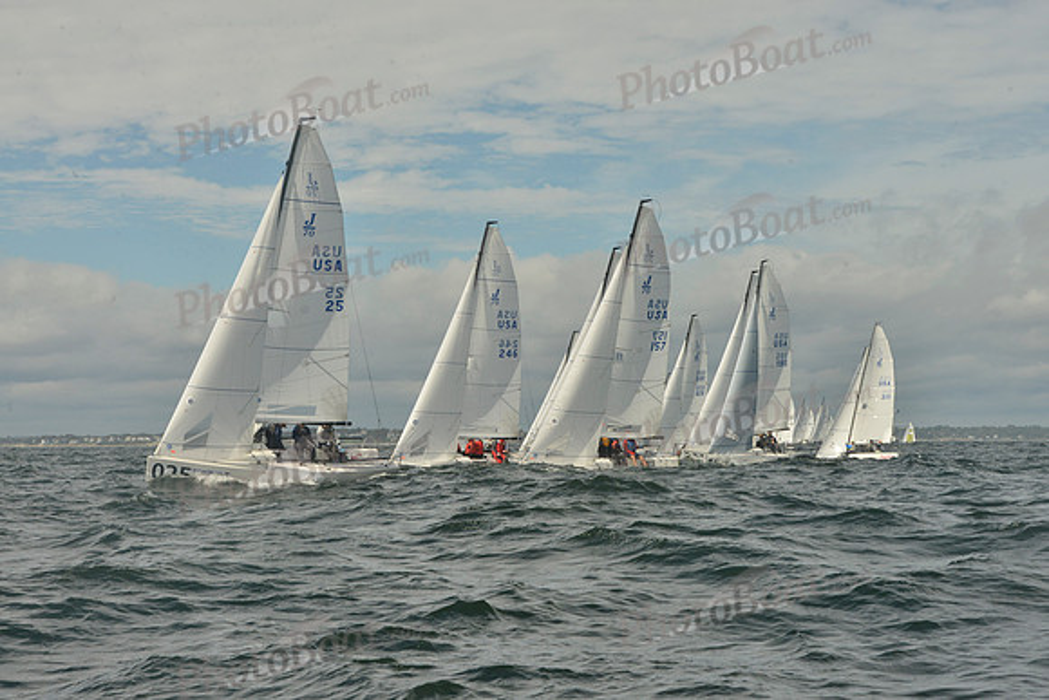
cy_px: 350
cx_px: 524
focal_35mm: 70
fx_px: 2040
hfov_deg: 28.8
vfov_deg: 19.5
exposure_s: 1/500
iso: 400
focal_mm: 70
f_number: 18
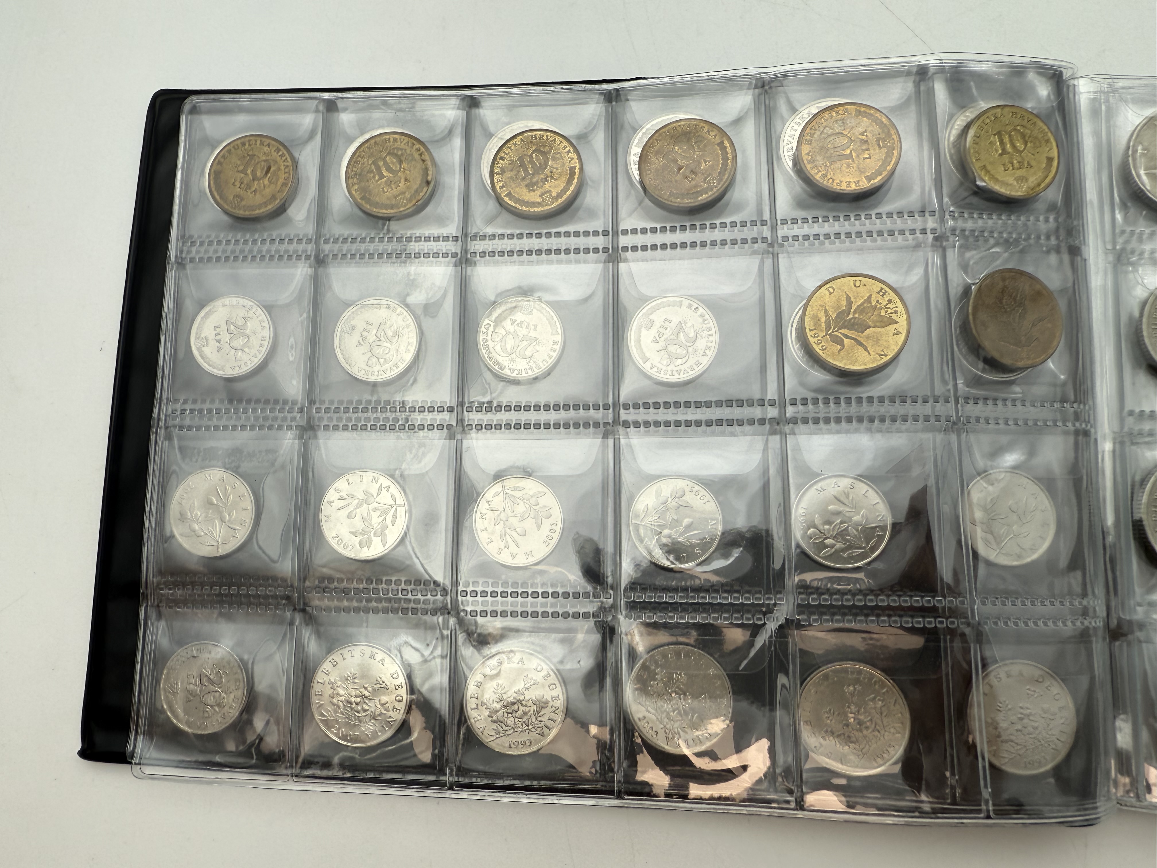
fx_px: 802
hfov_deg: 71.6
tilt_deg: -81.3
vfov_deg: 56.8
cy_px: 434
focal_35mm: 24
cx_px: 578
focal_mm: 2.22
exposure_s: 1/267
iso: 40
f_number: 2.2
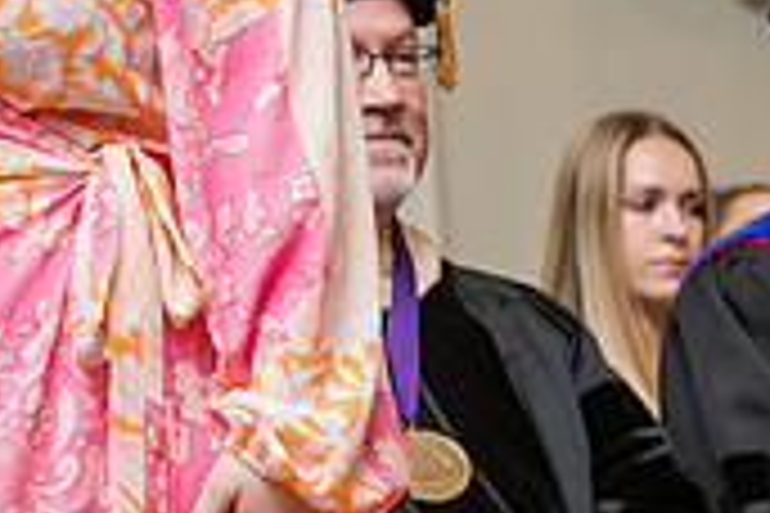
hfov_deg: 8.5
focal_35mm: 238
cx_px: -356
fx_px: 5090
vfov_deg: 5.8
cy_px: -52
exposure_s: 1/200
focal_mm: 70
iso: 1600
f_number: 4.5
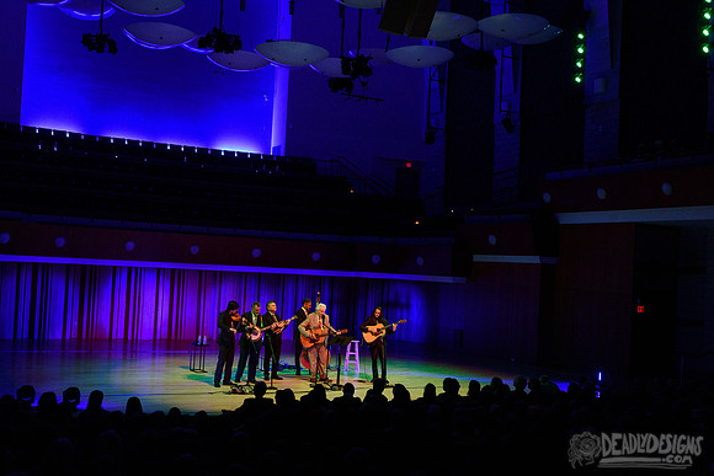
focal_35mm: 41
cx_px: 361
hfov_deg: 47.8
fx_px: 806
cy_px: 254
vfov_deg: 32.9
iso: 2500
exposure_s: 1/250
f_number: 5
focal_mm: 38
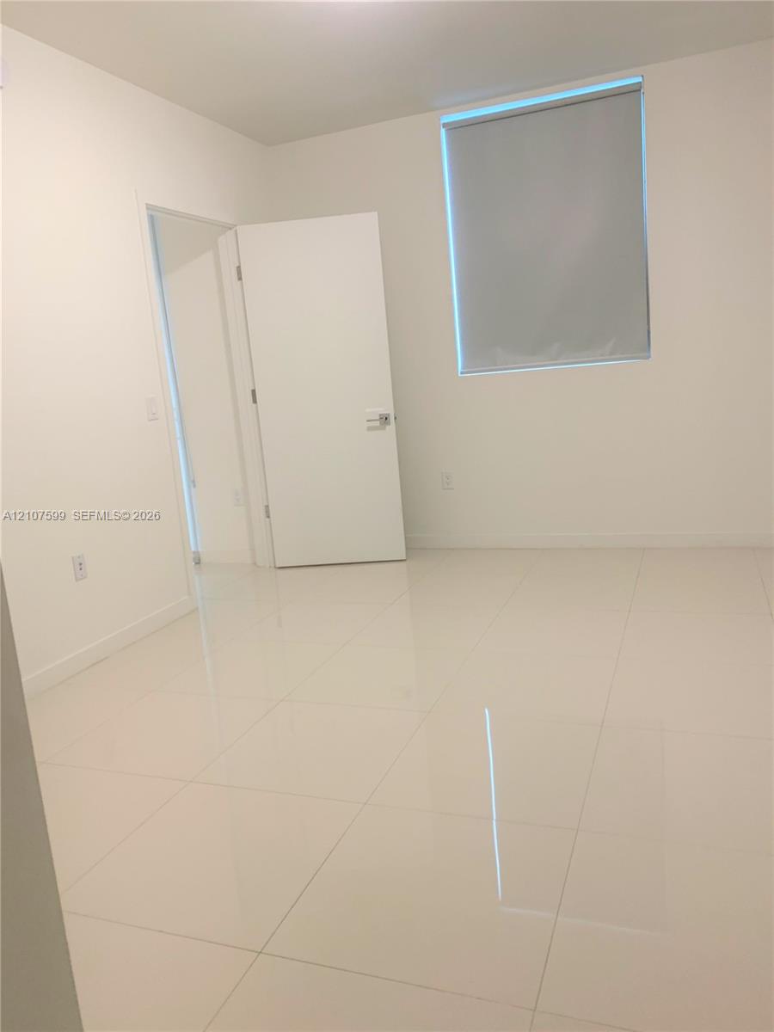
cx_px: 387
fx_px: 775
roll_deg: +5.2
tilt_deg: -9.7
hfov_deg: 53.1
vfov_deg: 67.3
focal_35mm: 26
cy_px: 516
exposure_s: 1/60
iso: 160
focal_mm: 4.25
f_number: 1.8
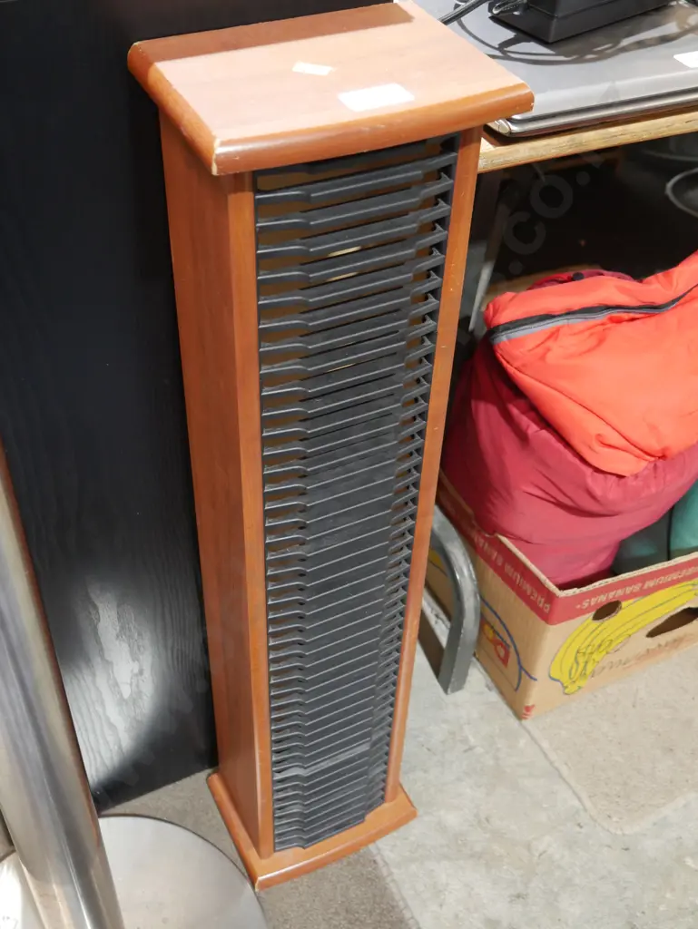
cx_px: 349
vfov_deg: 46.8
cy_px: 464
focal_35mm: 40
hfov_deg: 36.0
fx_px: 1075
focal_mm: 20
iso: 2000
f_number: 4.4
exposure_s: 1/60
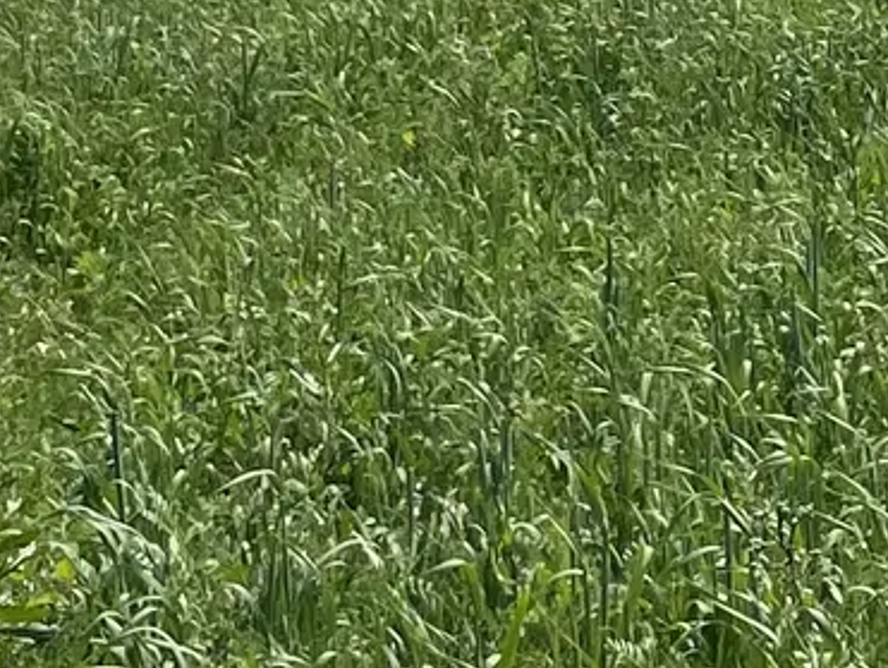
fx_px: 4314
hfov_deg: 11.5
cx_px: 1063
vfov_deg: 8.6
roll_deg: +0.7
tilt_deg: +0.8
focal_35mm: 168
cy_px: -472
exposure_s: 1/9091
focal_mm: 4.2
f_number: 1.6
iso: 32
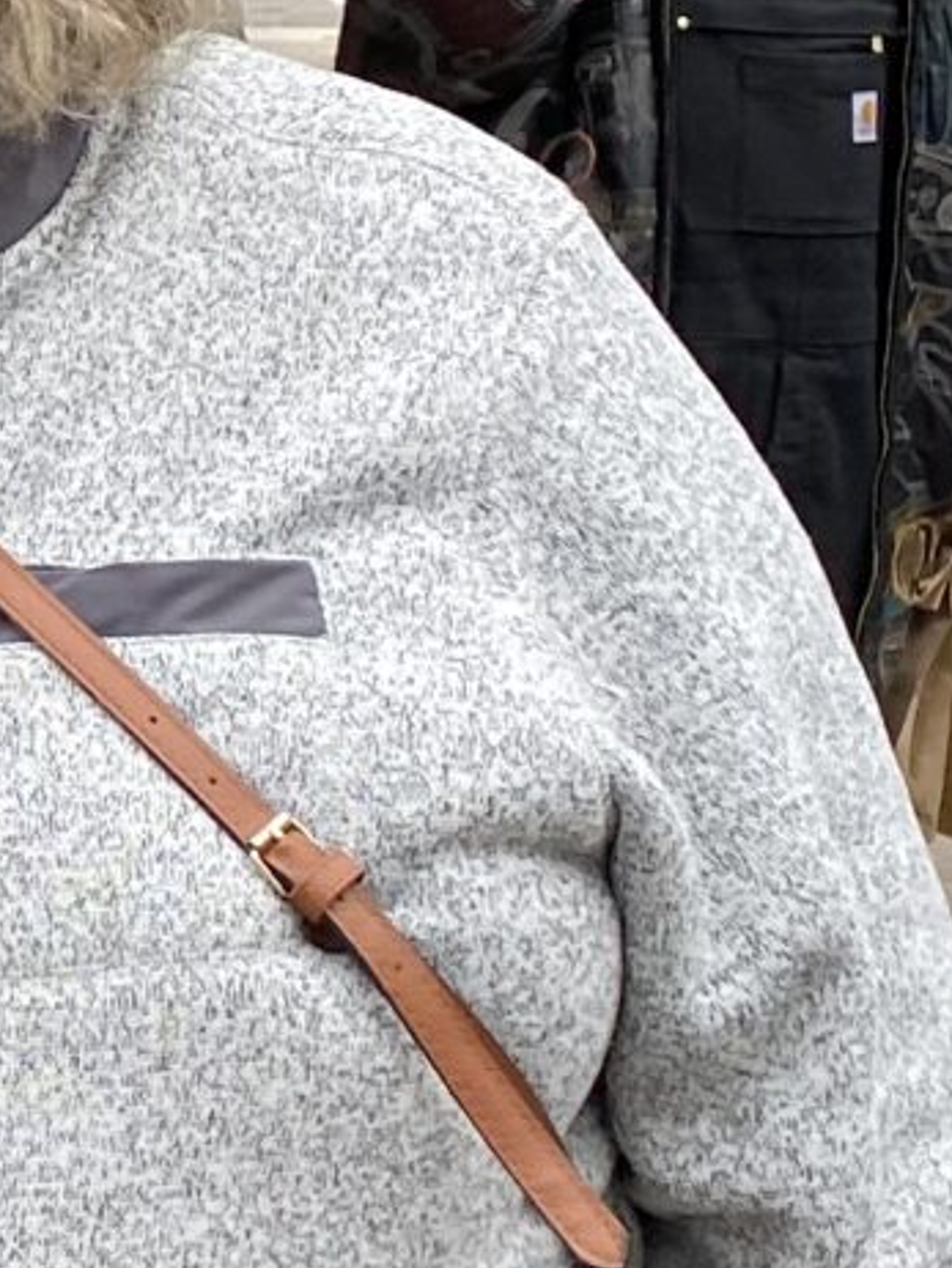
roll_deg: +0.5
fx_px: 5275
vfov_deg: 13.7
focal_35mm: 144
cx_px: -1824
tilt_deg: -9.0
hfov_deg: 8.7
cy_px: 351
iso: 32
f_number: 1.8
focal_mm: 4.25
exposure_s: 1/221
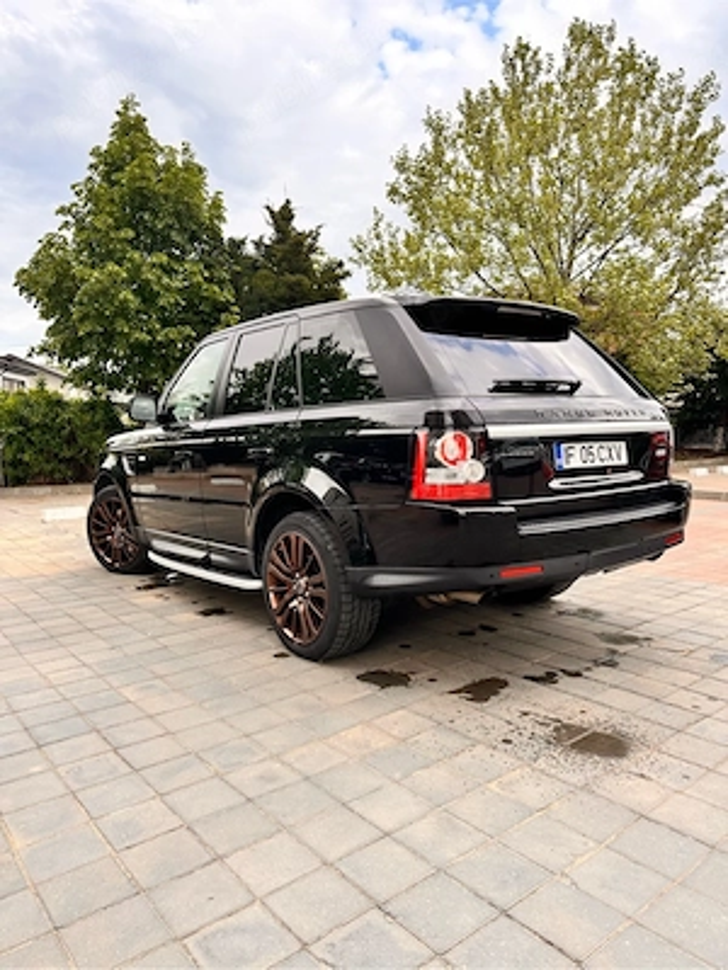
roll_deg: +0.8
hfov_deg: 56.8
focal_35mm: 24
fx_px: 673
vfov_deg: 71.6
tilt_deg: -3.9
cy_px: 485
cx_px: 364
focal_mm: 6.86
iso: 80
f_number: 1.78
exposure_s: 1/718
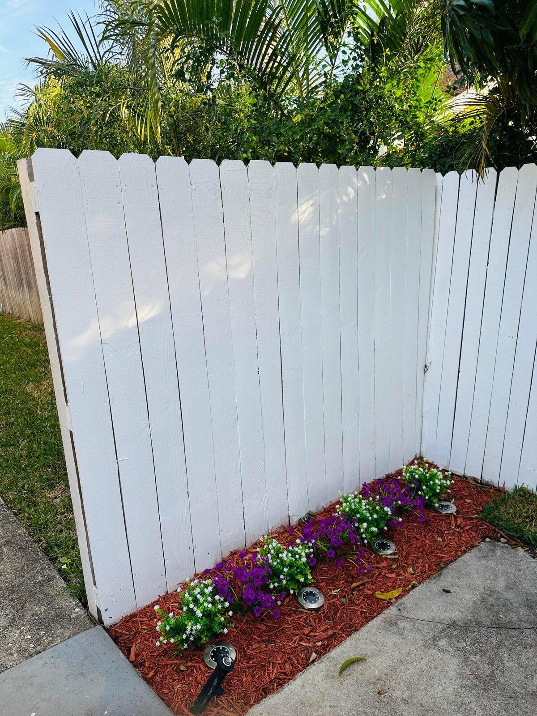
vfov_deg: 71.6
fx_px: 496
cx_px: 268
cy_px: 358
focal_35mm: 24
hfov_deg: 56.8
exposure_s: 1/364
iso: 80
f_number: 1.78
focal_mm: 6.86
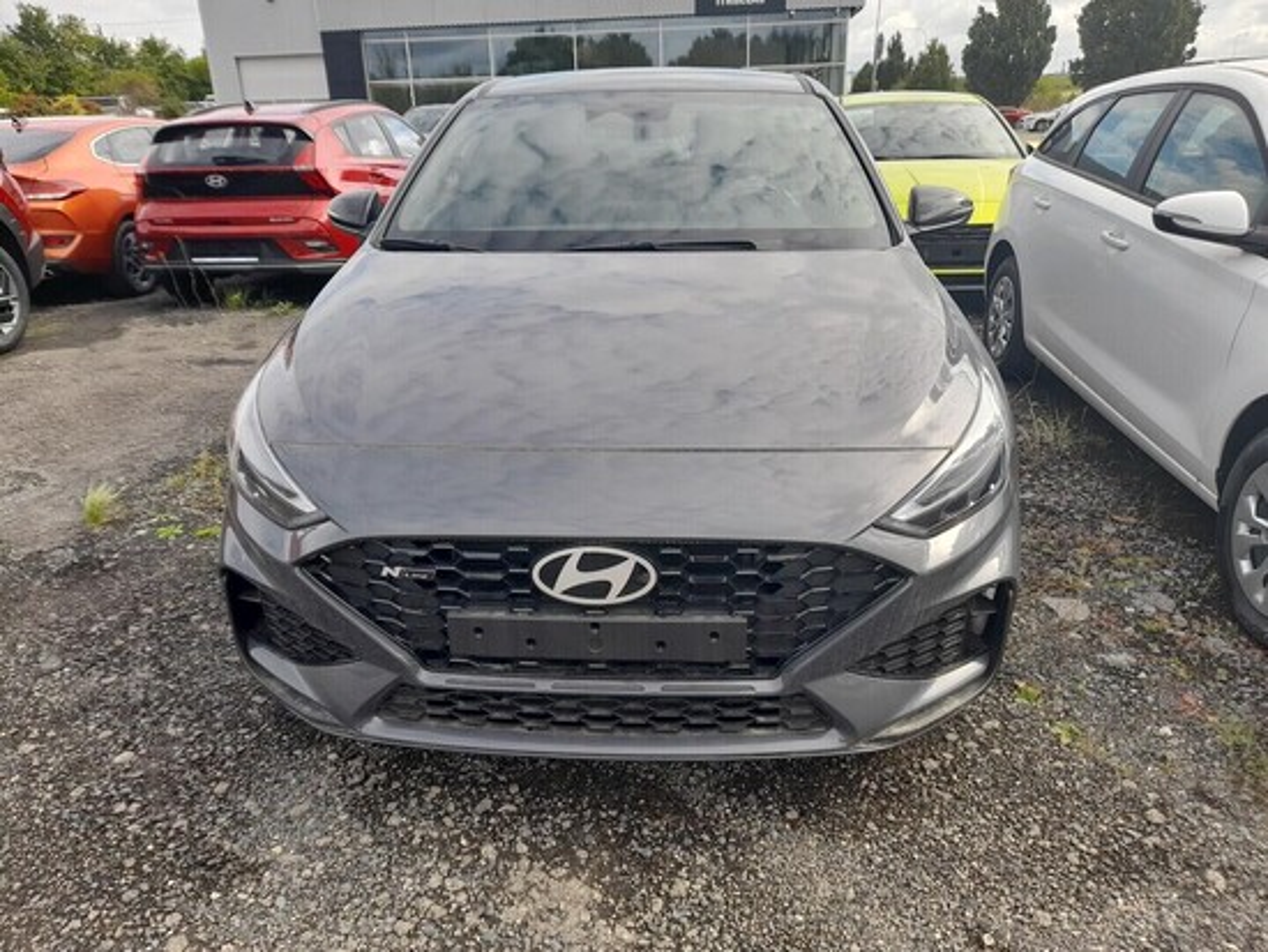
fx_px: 916
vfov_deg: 54.9
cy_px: 476
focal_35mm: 25
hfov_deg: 69.4
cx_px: 634
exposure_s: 1/206
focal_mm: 4.6
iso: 20
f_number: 2
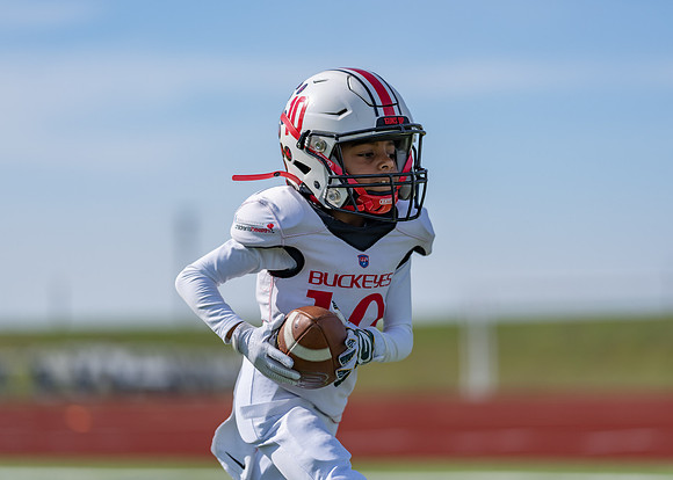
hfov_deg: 13.7
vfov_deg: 9.8
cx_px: 336
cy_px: 240
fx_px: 2792
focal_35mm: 146
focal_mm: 135
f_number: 1.8
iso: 100
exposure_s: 1/8000
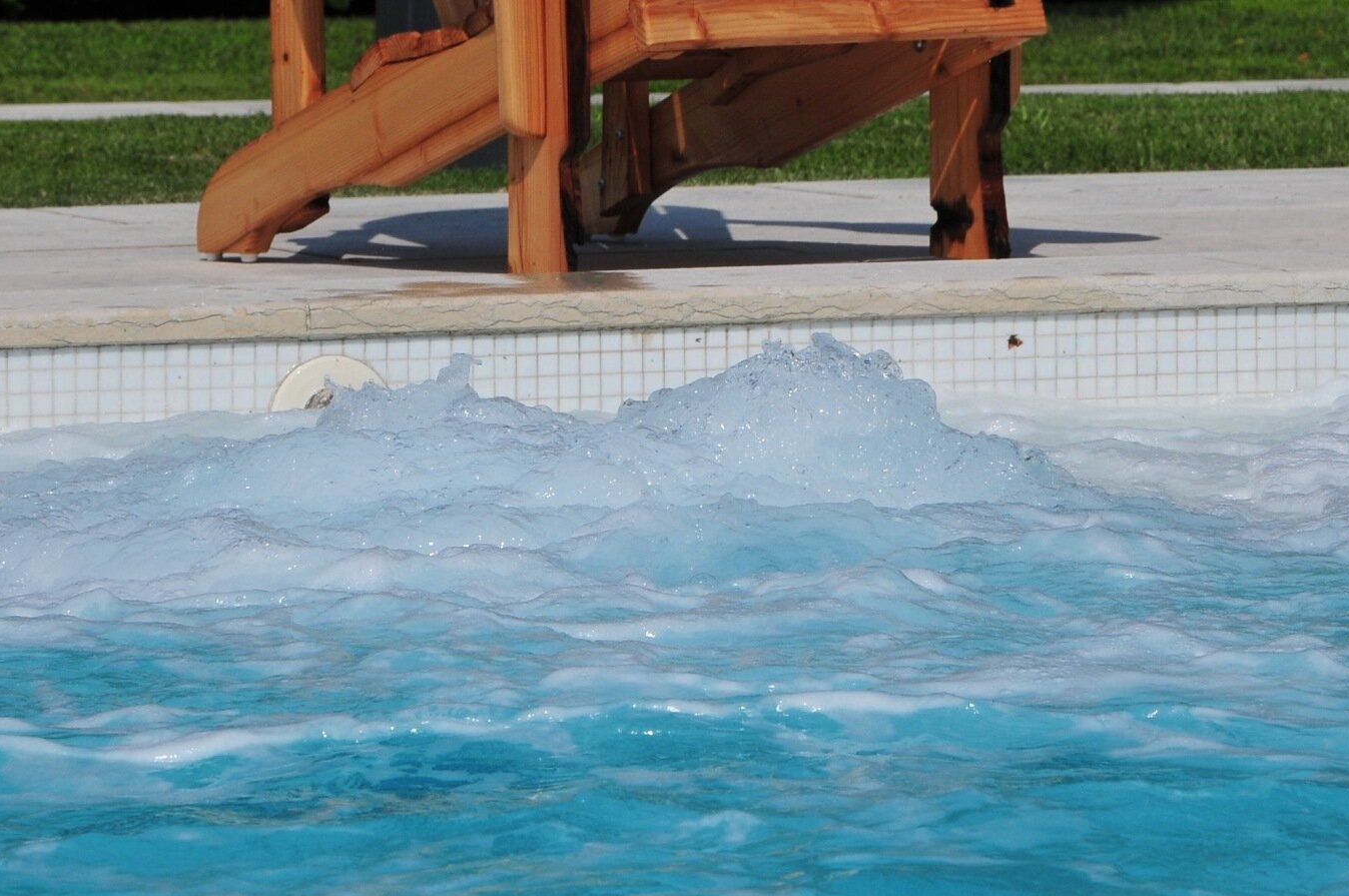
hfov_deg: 9.1
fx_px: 8459
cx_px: 1018
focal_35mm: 226
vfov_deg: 6.1
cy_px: 51
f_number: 8
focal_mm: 70
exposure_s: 1/1500
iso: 200
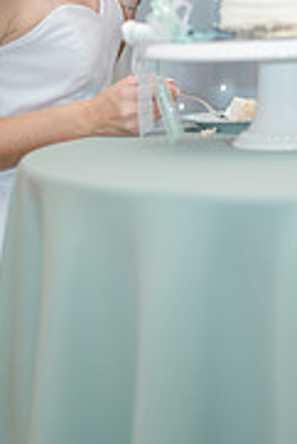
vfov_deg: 16.3
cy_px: 37
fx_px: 1531
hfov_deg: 11.1
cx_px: 223
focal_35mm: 124
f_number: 1.8
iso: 320
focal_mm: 50
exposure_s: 1/100
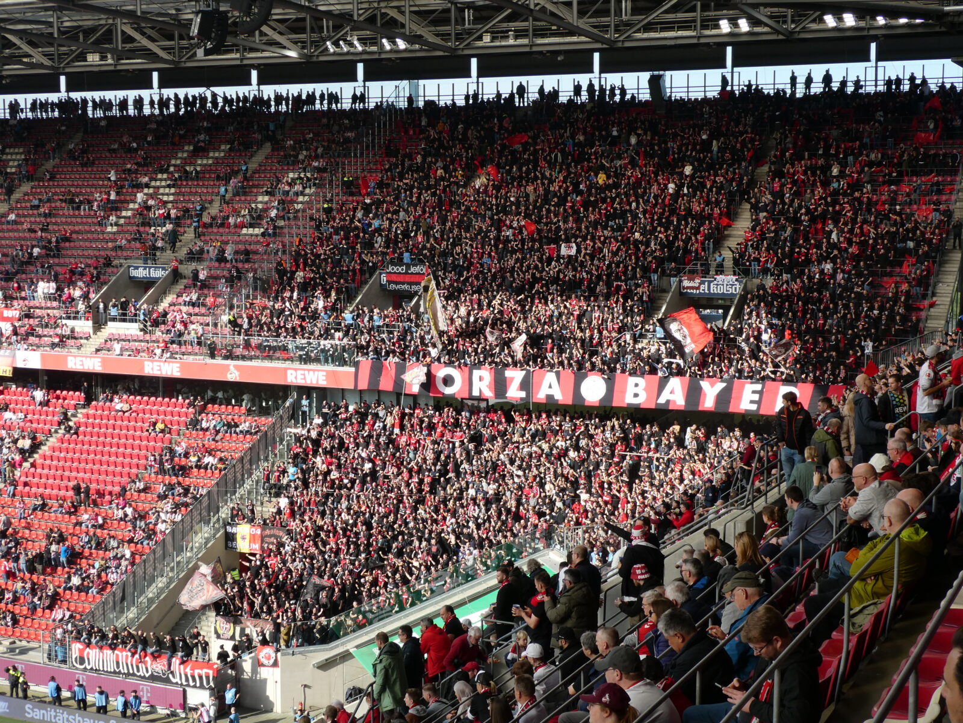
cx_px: 482
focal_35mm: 50
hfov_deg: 38.2
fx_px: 1391
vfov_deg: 29.1
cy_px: 362
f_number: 4.1
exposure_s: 1/250
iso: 80
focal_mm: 9
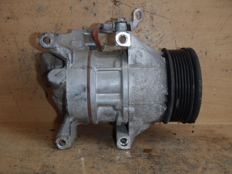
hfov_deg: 49.0
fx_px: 255
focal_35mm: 38
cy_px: 87
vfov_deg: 37.7
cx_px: 116
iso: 100
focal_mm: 6.83
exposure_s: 1/40
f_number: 4.6
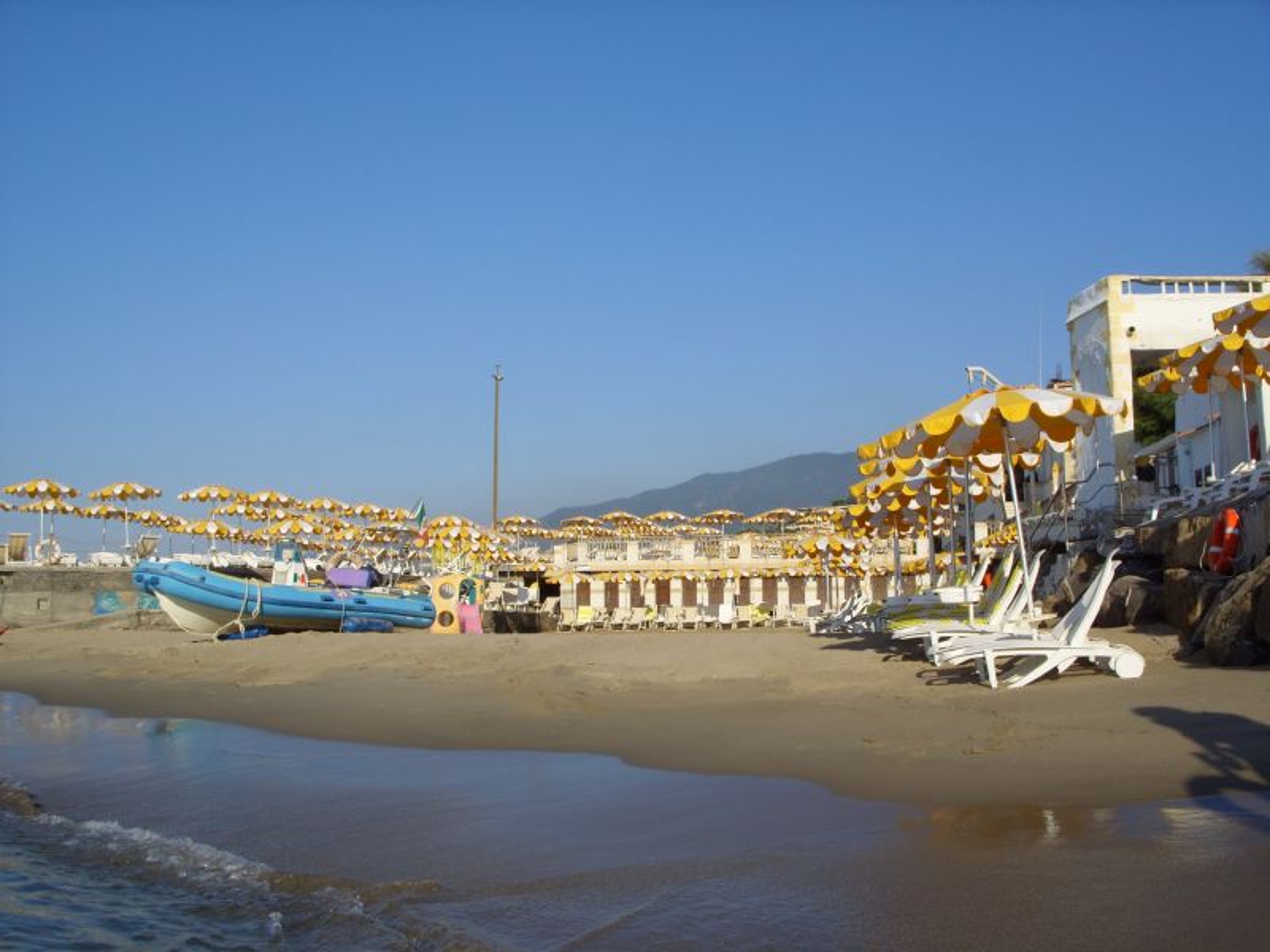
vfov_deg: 37.7
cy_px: 476
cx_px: 635
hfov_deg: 49.0
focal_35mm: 38
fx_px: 1394
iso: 50
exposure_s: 1/353
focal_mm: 7.8
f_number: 7.4
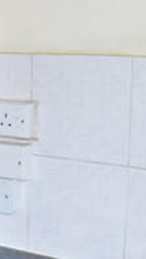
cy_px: 125
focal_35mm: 94
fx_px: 646
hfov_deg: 11.7
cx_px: -132
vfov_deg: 22.7
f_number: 5
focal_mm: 18
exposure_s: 1/60
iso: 800
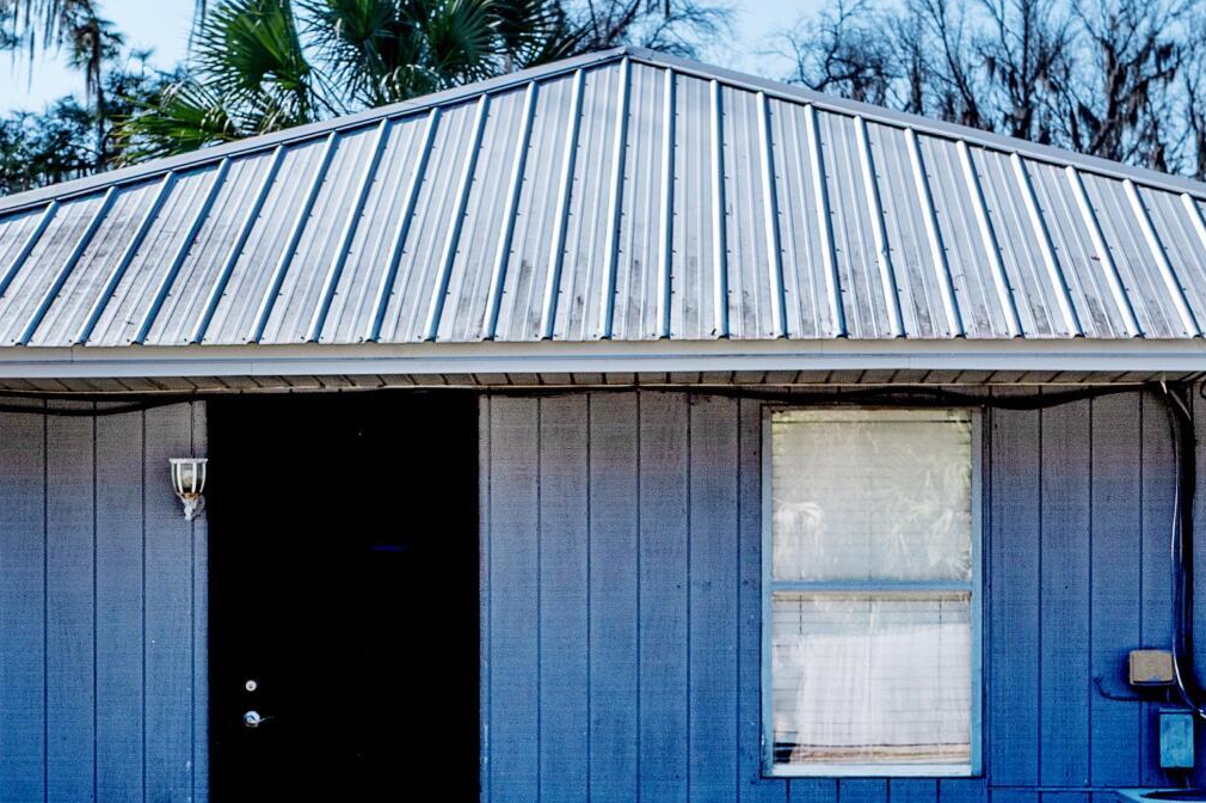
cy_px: 464
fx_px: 3482
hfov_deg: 19.6
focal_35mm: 104
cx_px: 504
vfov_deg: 13.1
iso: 125
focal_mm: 35
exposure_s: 1/320
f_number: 8
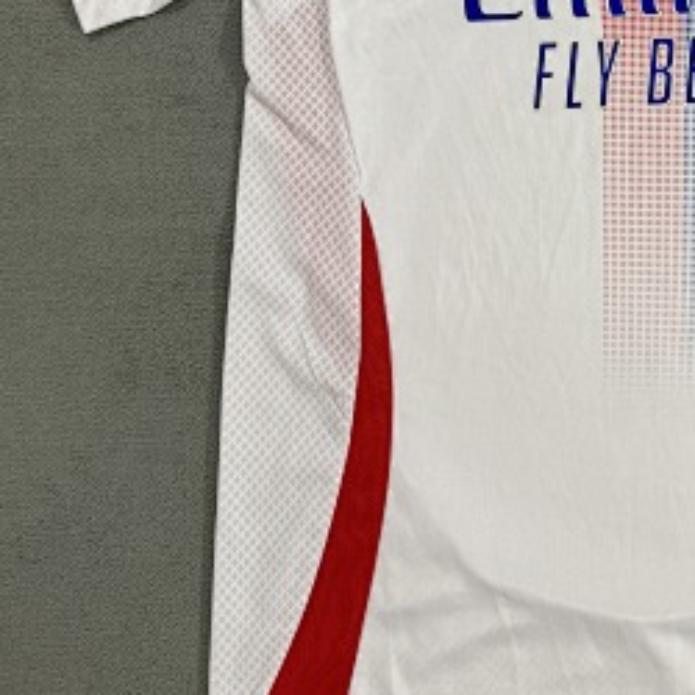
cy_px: -67
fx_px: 1545
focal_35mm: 68
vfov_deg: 23.8
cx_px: 706
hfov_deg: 24.2
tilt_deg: -84.0
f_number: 1.78
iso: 200
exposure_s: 1/112
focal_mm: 6.76
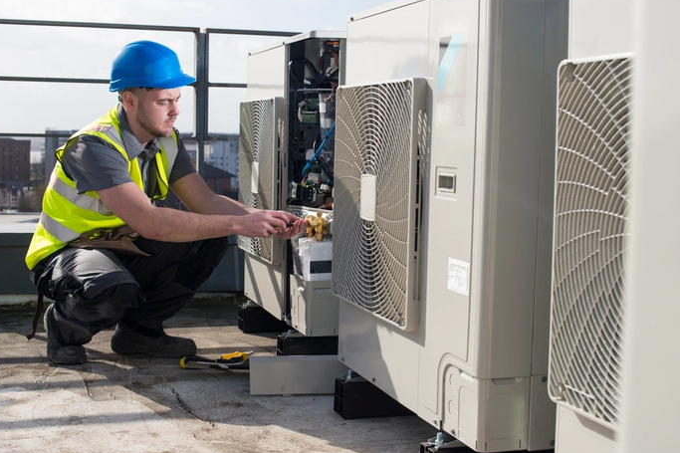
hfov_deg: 37.5
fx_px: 1001
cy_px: 226
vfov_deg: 25.5
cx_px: 333
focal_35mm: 53
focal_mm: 50
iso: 100
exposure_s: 1/200
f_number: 9
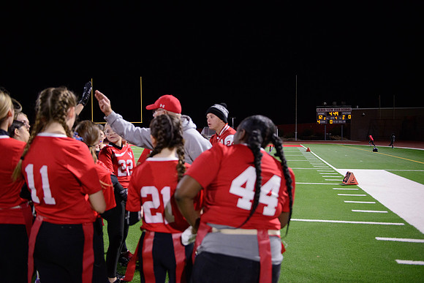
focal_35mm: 32
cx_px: 212
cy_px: 142
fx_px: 377
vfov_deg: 41.1
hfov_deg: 58.7
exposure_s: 1/320
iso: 3200
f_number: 2.8
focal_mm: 32
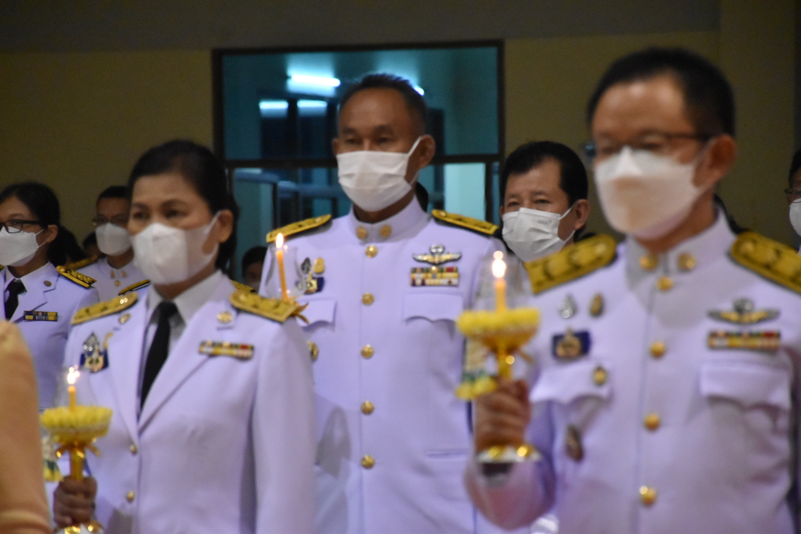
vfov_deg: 6.5
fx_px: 4672
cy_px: 267
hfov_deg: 9.8
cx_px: 400
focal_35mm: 210
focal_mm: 140
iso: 4000
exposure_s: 1/125
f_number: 5.6
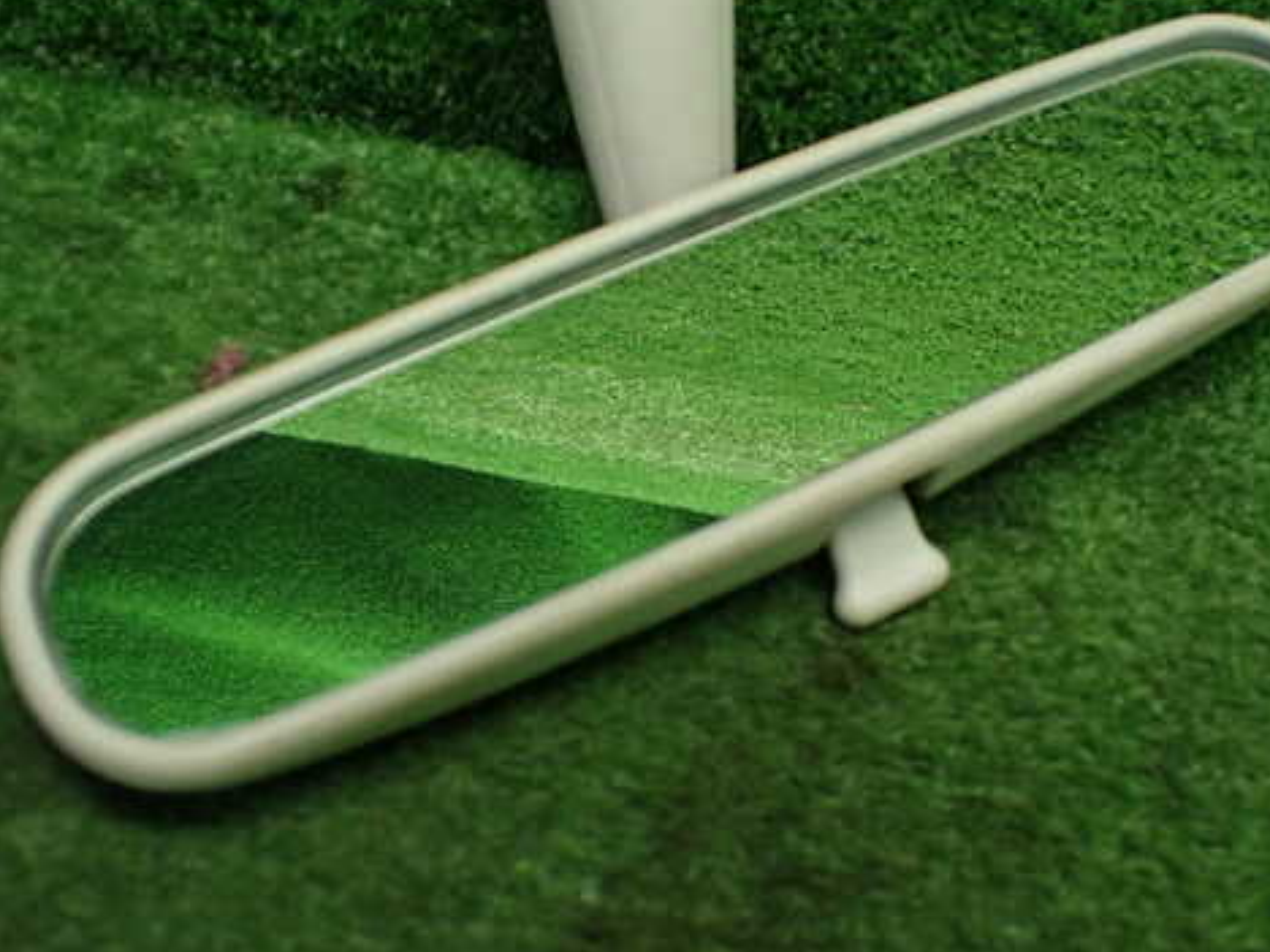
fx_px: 1504
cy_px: 420
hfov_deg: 45.7
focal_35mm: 41
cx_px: 722
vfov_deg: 35.1
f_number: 2.4
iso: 400
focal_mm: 5.79
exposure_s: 1/125
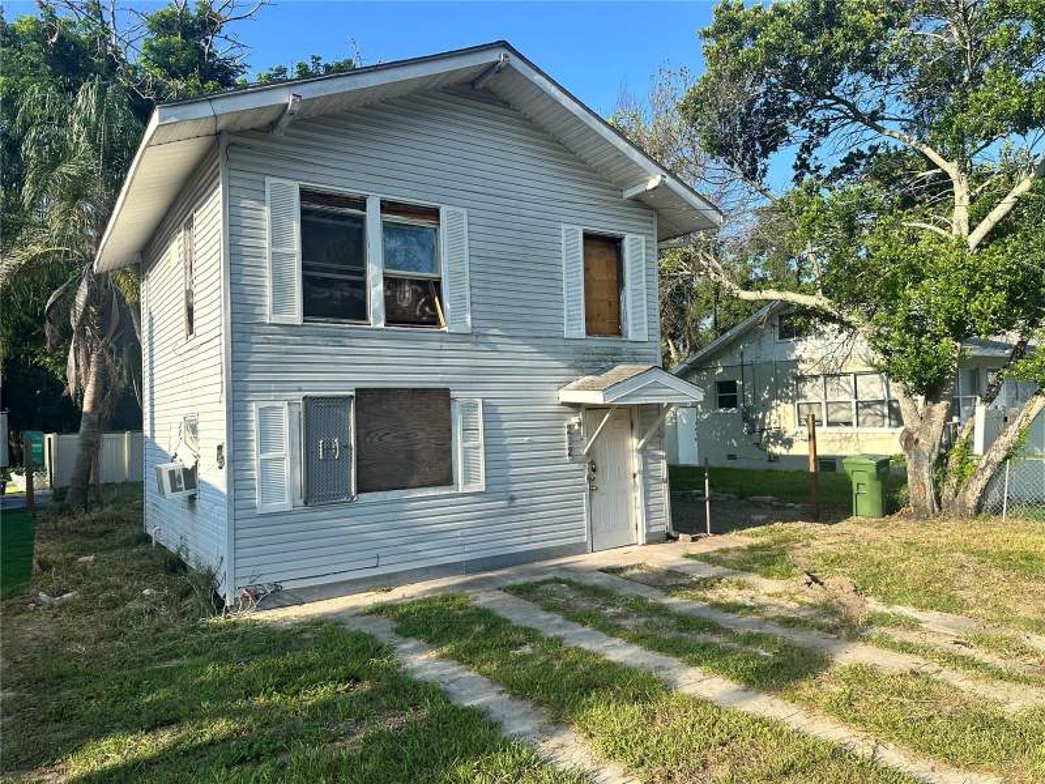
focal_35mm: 24
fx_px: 725
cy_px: 392
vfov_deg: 56.8
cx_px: 522
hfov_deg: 71.6
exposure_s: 1/2252
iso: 80
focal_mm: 6.86
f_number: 1.78
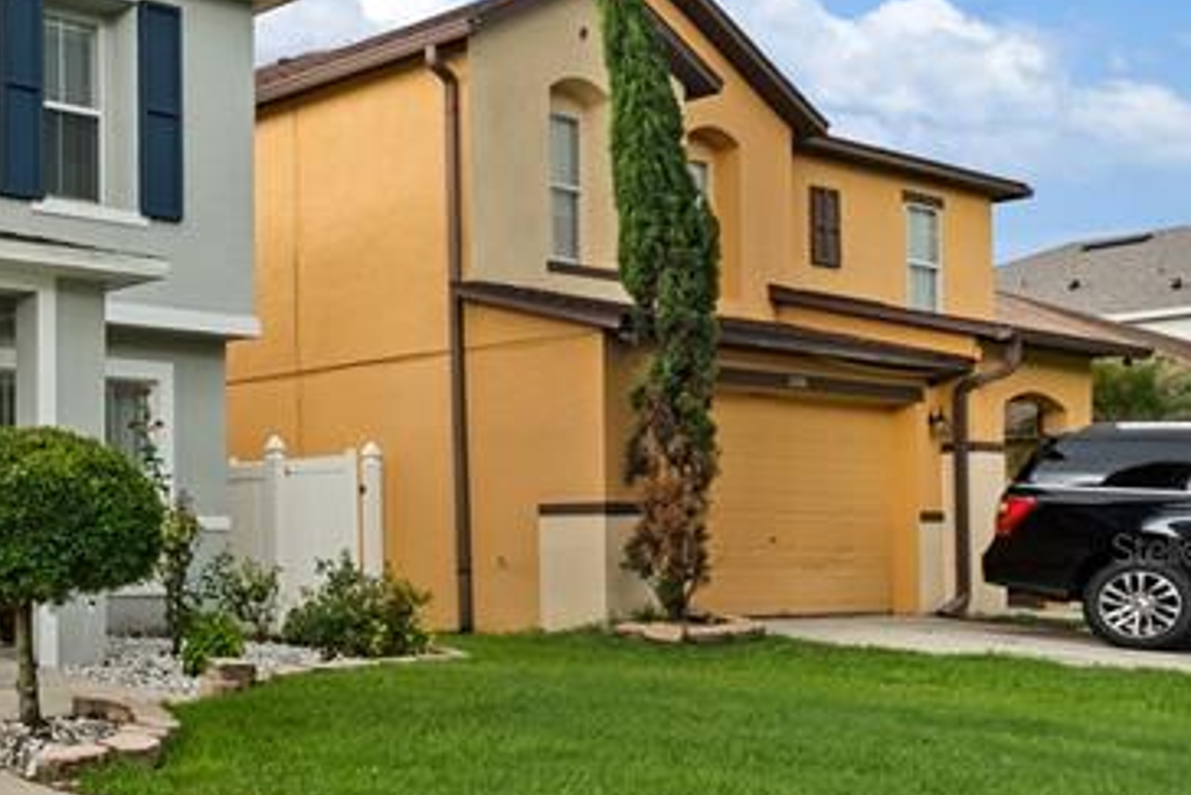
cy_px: 548
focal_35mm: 45
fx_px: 1489
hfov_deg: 32.3
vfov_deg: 29.6
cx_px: -376
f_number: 9
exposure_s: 1/30
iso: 1000
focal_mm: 16
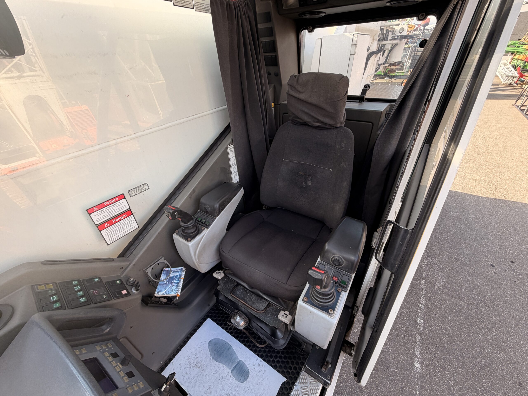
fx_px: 214
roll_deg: +2.7
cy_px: 198
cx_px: 264
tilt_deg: -34.6
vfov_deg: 85.7
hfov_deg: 102.1
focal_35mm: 14
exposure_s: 1/163
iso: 40
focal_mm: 2.22
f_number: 2.2
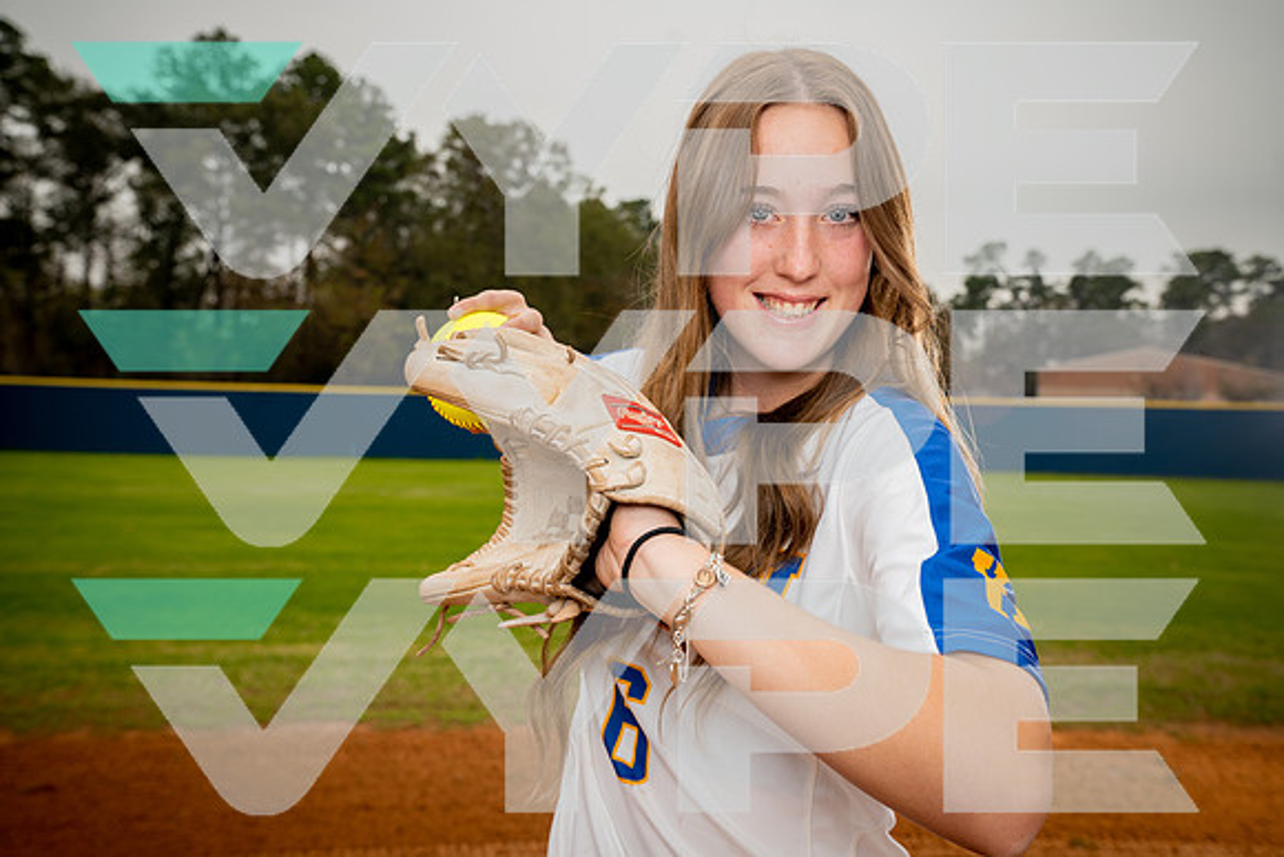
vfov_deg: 33.4
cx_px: 642
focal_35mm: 40
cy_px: 428
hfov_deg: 48.4
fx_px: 1427
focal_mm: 40
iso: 200
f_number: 6.3
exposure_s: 1/250
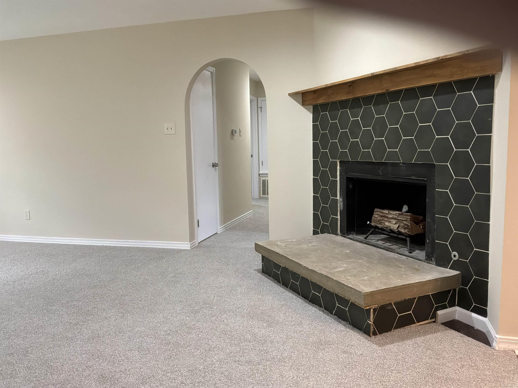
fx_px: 419
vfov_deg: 49.7
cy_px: 194
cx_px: 259
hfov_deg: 63.4
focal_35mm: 28
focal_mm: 3
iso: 200
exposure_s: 1/60
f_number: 1.8
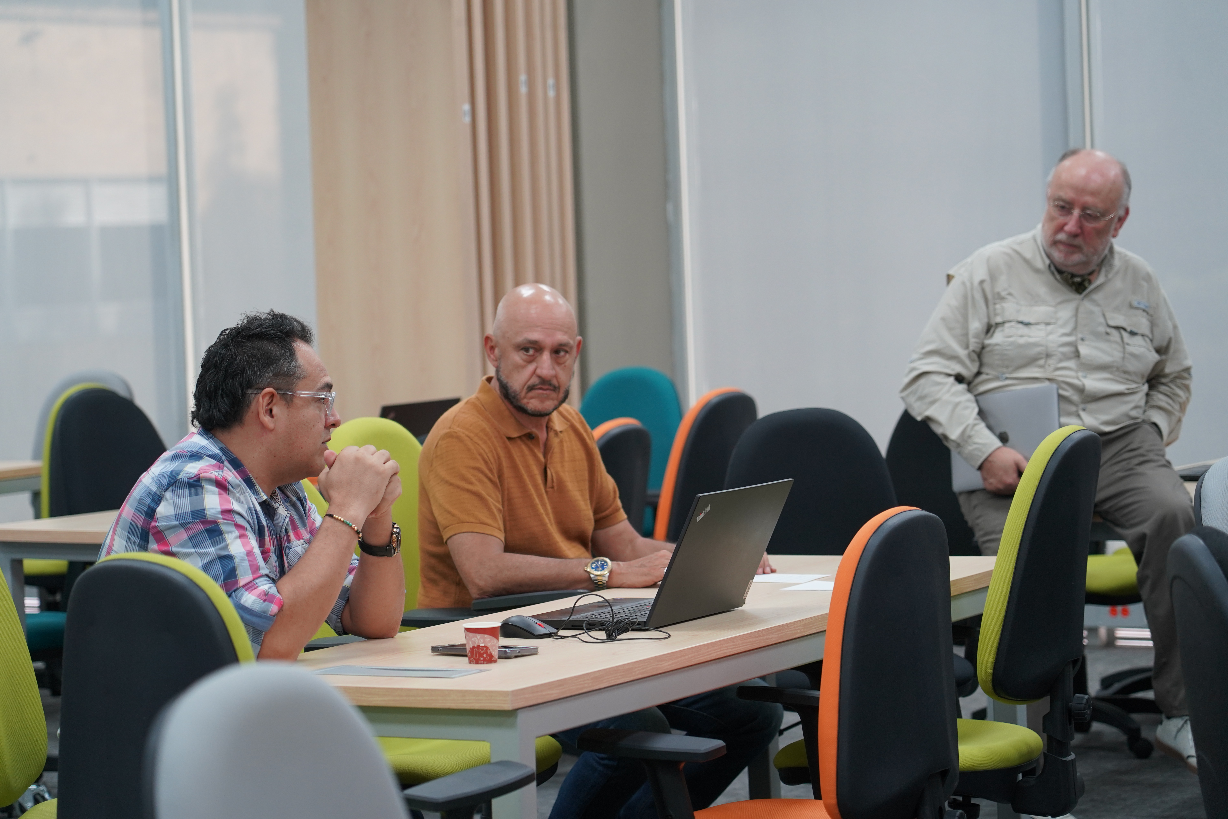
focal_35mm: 105
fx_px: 3581
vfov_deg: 13.0
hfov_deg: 19.5
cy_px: 410
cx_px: 614
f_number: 4
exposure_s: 1/160
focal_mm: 105
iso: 1000
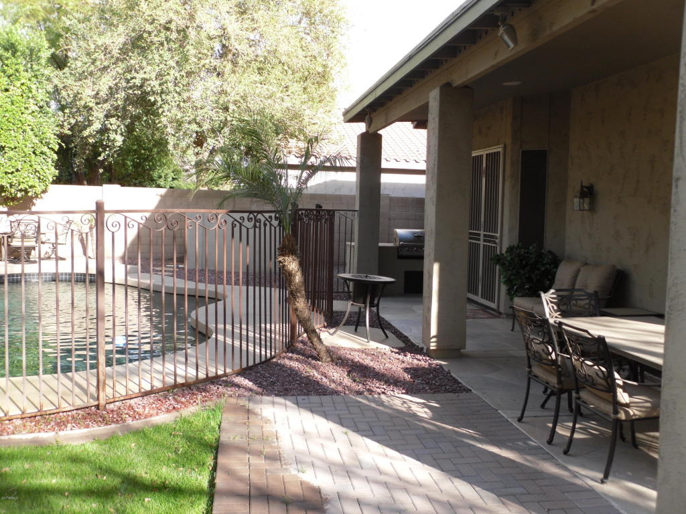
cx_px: 343
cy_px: 257
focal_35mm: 45
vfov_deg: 32.2
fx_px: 892
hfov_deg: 42.1
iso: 80
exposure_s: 1/122
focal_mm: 6.3
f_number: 3.5
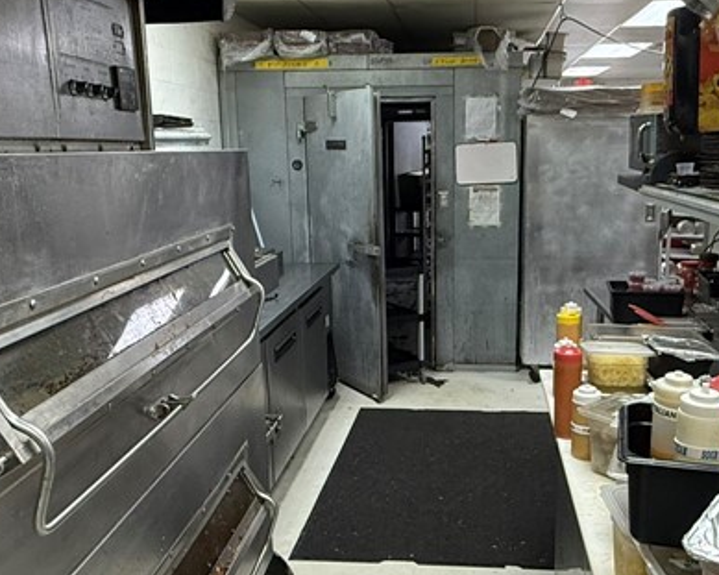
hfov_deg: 50.1
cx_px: 416
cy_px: 300
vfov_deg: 41.1
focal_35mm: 36
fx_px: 766
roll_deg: +0.7
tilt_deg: -10.4
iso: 320
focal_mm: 2.22
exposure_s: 1/120
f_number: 2.2
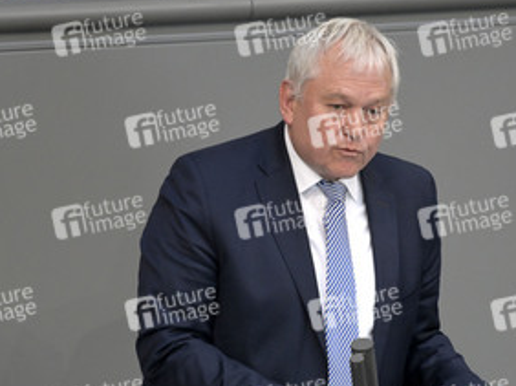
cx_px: 306
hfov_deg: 3.2
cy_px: 263
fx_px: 9160
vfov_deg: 2.4
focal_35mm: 615
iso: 8000
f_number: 5.6
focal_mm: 400
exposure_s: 1/500
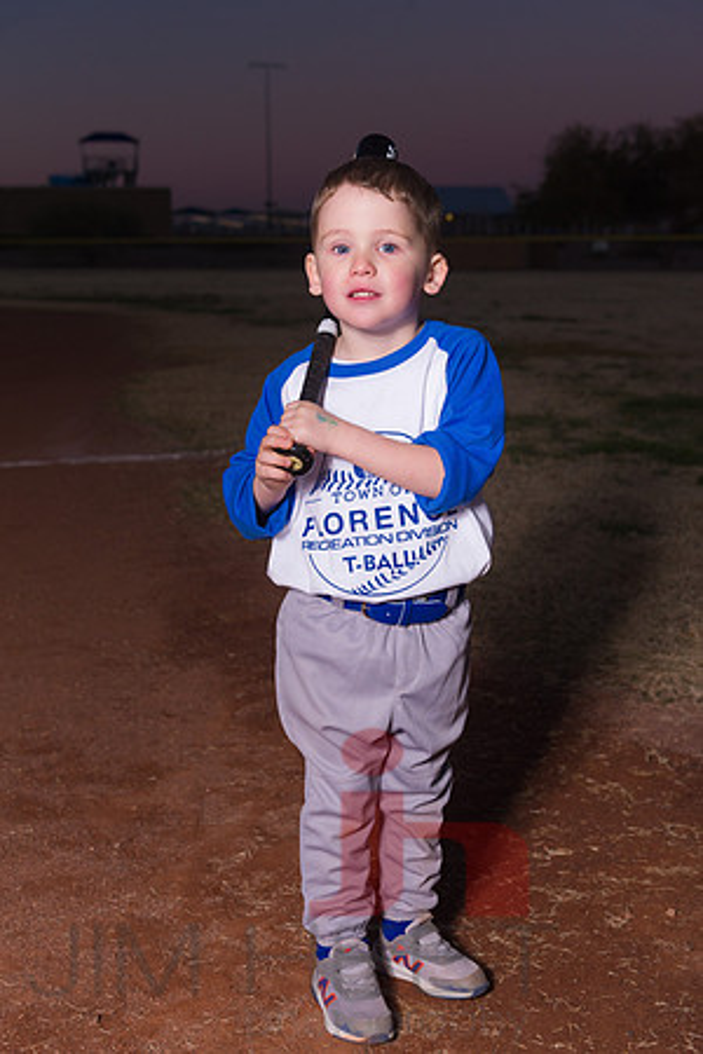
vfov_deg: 41.1
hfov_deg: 28.1
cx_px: 352
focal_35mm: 48
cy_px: 527
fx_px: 1406
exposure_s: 1/640
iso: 640
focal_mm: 48
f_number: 5.6
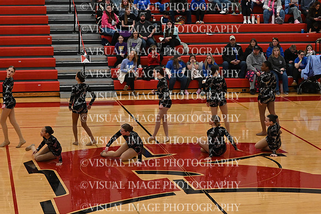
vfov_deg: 13.0
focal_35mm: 105
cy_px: 107
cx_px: 160
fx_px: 936
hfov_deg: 19.5
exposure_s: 1/400
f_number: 4
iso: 5000
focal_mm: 70
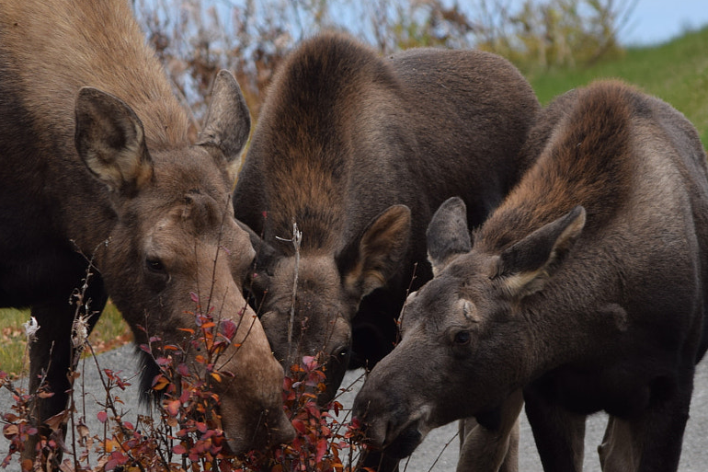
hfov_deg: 4.0
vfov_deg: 2.7
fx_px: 10107
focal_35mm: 514
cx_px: 283
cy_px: 198
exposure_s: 1/125
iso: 110
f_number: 5.6
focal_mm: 165
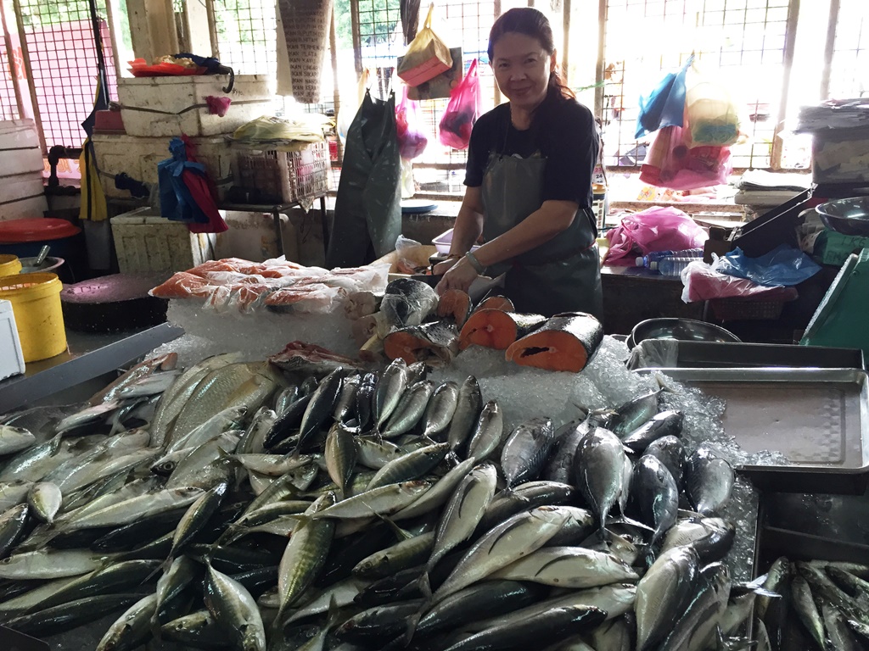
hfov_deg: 61.7
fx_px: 728
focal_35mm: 29
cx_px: 434
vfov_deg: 48.2
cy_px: 326
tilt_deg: -18.7
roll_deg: +1.7
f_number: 2.2
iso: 40
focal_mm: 4.15
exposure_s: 1/30
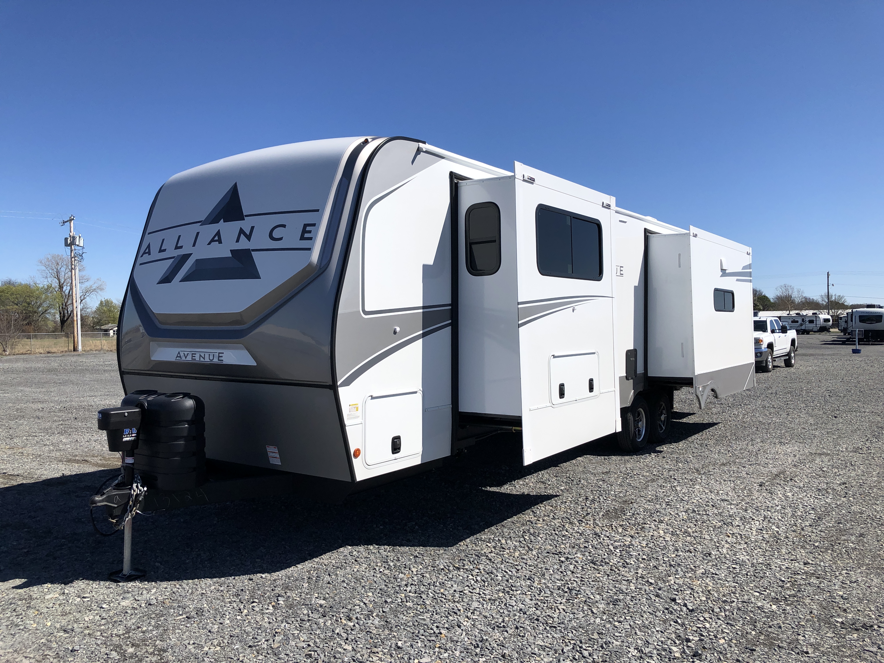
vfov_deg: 49.7
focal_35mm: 28
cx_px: 442
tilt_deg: -2.1
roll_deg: +0.7
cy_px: 332
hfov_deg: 63.4
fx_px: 715
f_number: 1.8
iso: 20
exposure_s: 1/3003
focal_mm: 3.99
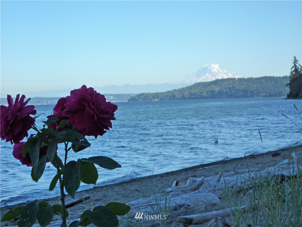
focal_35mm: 83
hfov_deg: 23.6
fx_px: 724
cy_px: 114
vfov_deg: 17.8
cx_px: 151
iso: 125
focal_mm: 13.7
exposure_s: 1/400
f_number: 4.5
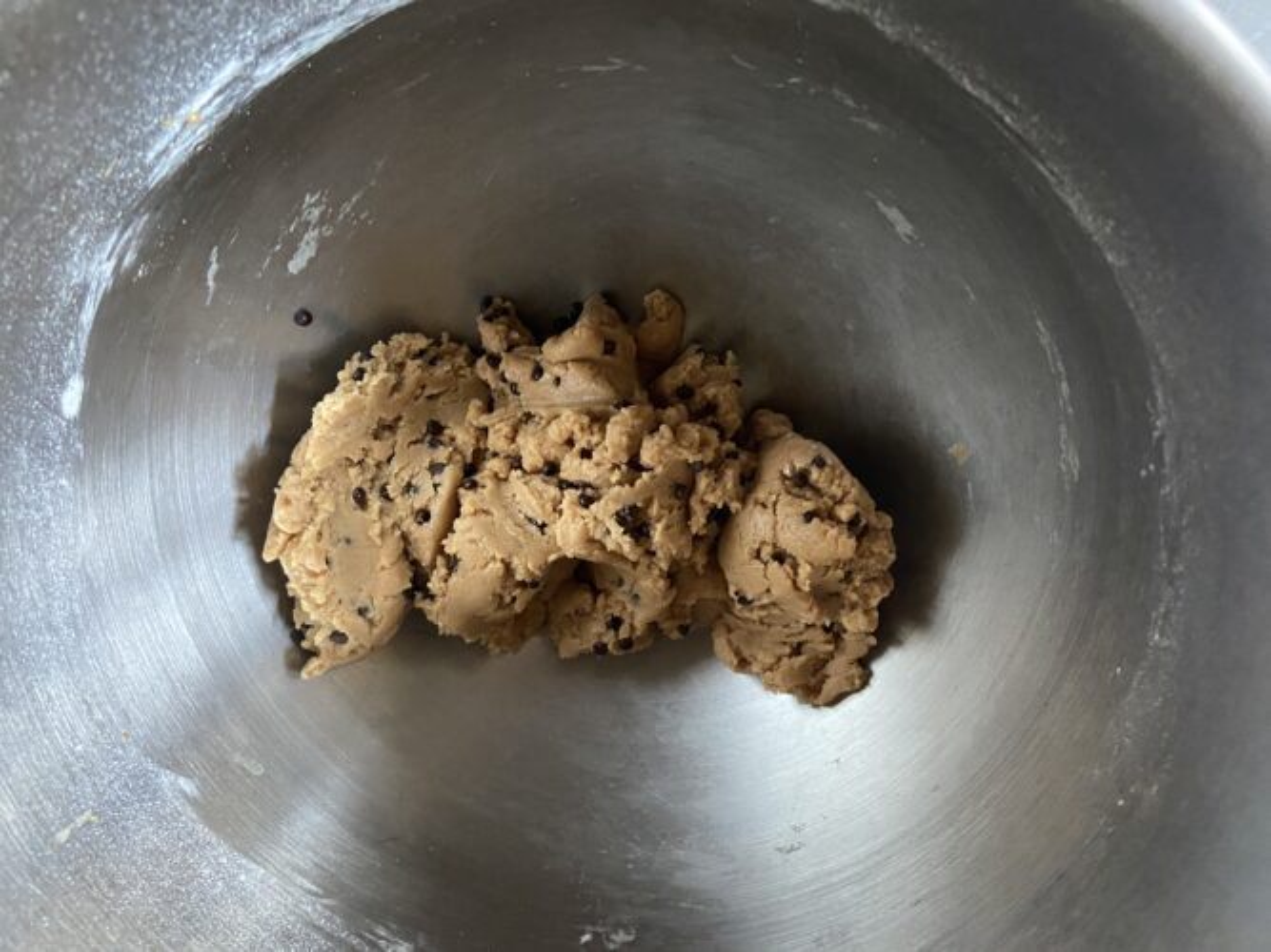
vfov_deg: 53.0
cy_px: 476
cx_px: 636
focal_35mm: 26
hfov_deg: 67.3
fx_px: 954
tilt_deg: -73.0
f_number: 1.8
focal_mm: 4.25
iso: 640
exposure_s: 1/30
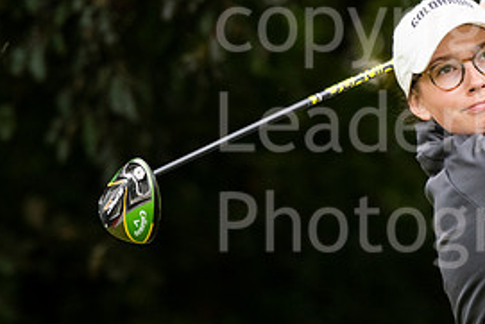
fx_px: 16458
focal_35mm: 1221
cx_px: 451
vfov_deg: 1.1
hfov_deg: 1.7
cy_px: 139
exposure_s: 1/1250
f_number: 5.6
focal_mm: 380
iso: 1600
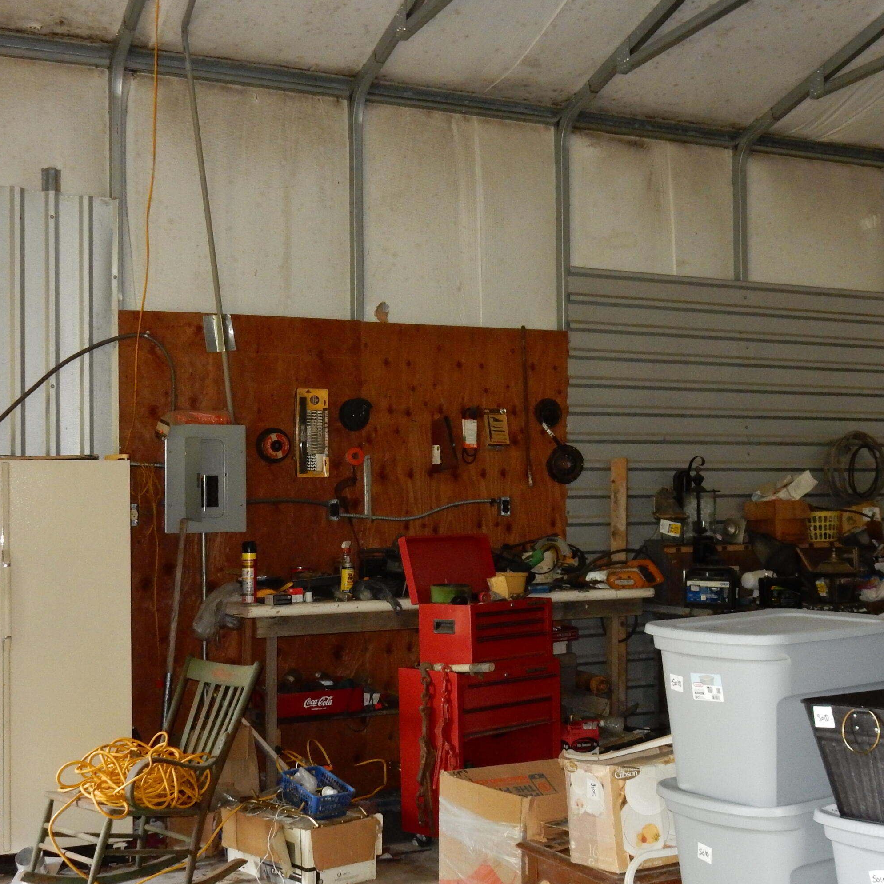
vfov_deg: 35.3
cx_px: 520
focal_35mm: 48
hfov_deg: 35.3
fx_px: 1387
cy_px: 467
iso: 500
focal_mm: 6.4
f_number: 4
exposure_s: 1/30
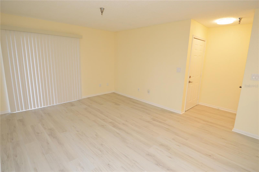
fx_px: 129
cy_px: 86
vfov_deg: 67.3
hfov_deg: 90.1
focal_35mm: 18
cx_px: 130
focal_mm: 12
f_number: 4.5
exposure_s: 1/80
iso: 400
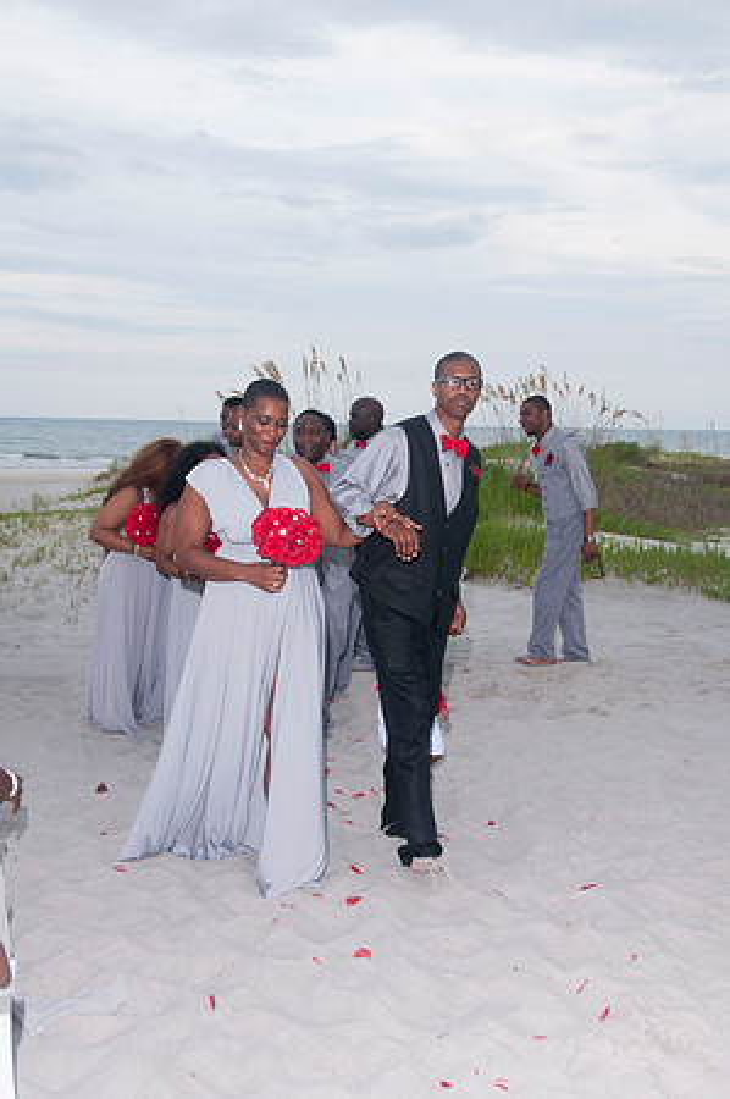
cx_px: 365
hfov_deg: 32.9
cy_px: 550
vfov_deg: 48.0
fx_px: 1235
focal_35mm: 40
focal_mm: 27
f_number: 5.6
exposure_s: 1/125
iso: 200
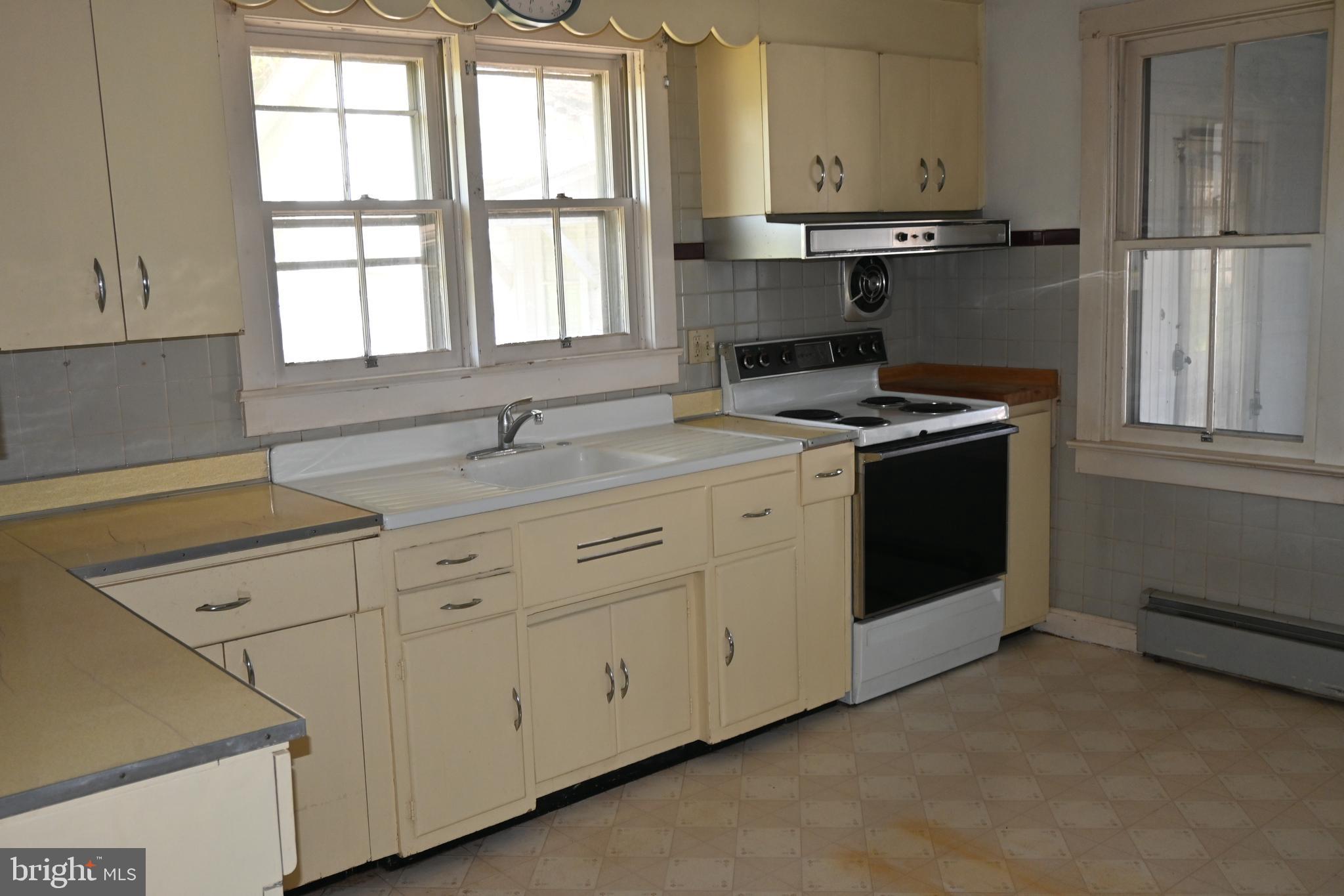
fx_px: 1260
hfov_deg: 56.2
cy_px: 448
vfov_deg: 39.1
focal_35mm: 34
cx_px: 672
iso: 450
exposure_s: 1/60
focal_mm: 22.5
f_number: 4
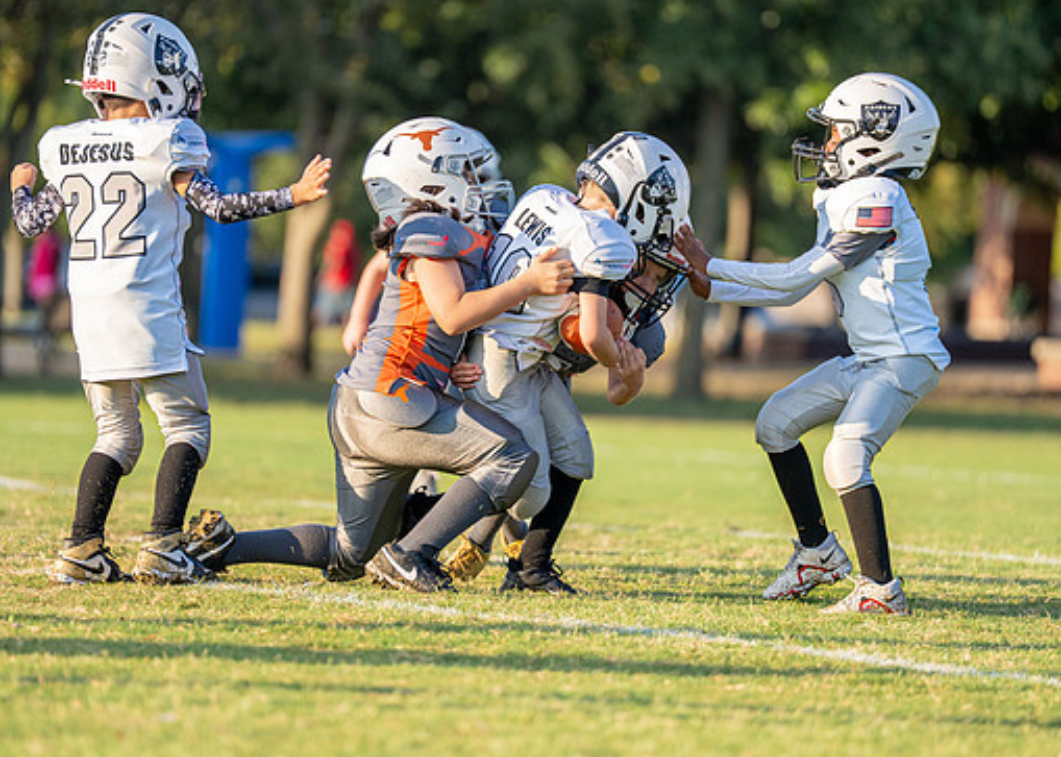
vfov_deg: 5.8
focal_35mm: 247
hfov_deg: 8.2
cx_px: 506
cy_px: 324
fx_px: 7439
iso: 320
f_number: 2.8
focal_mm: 200
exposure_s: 1/2500
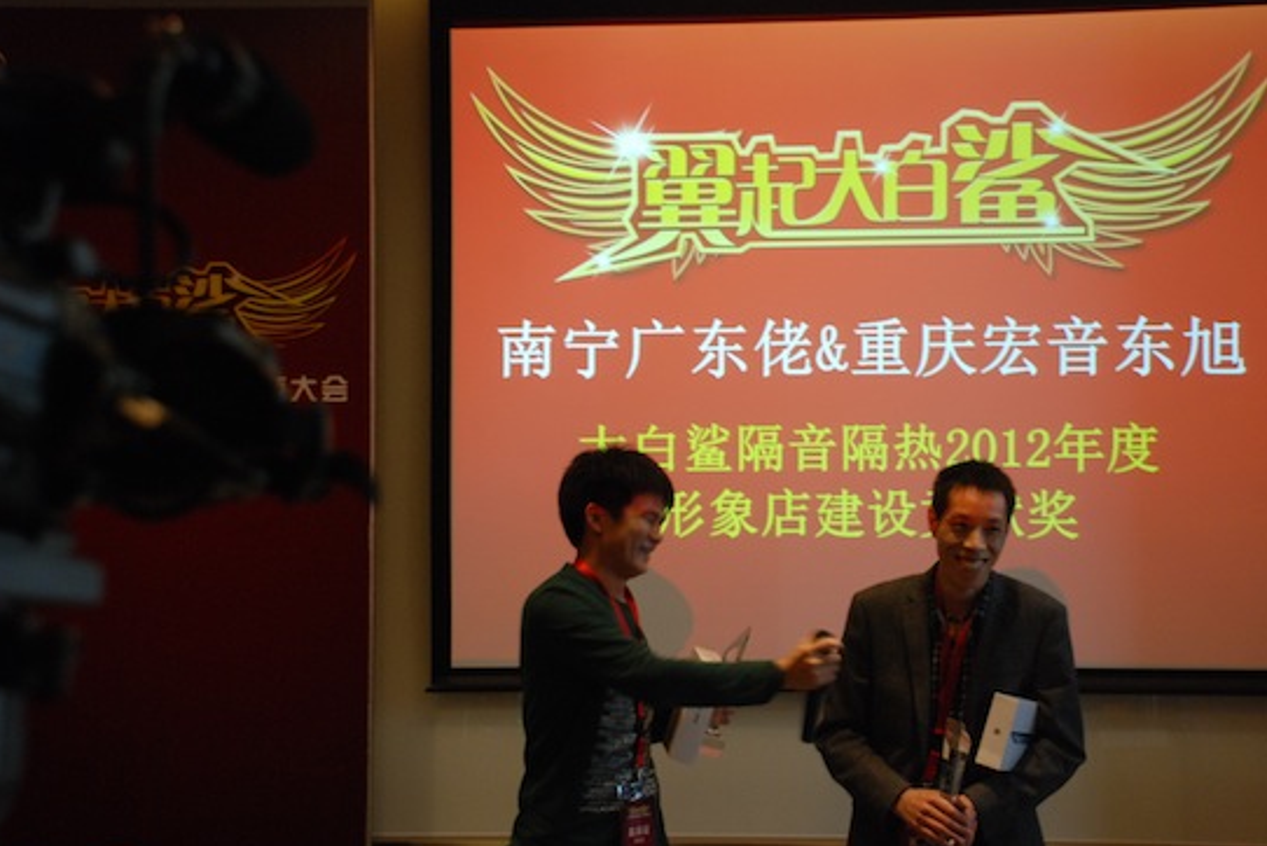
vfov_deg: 17.5
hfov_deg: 26.0
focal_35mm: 78
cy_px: 397
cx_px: 722
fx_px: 2747
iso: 640
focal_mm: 44
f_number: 4.8
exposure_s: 1/20
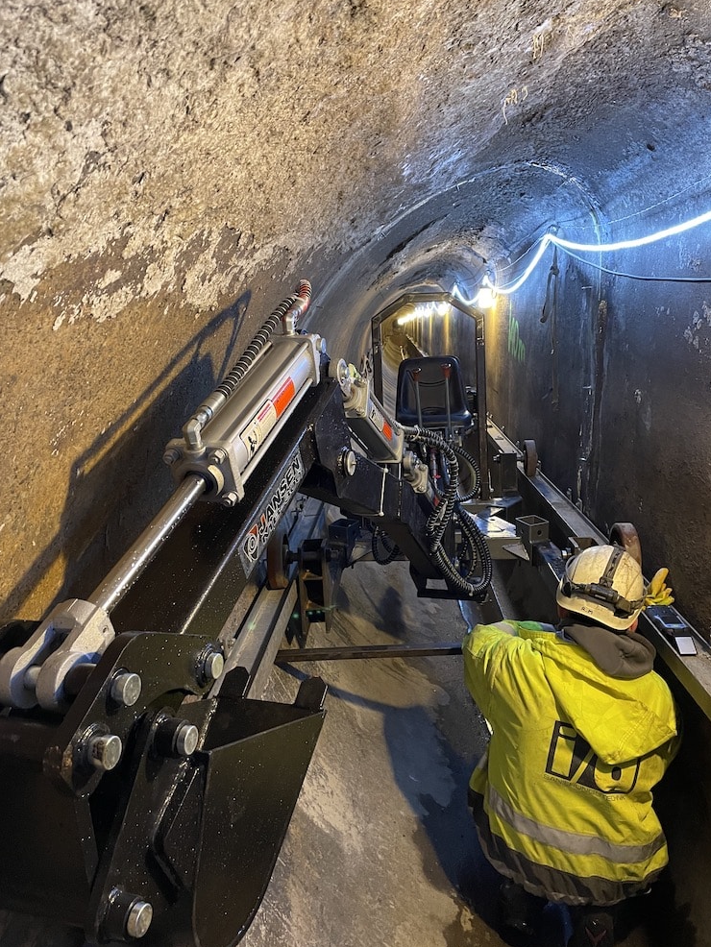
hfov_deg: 51.4
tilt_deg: -10.1
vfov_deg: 65.3
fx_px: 739
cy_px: 468
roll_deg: +2.8
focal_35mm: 27
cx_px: 368
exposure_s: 1/33
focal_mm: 4.2
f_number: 1.6
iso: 500
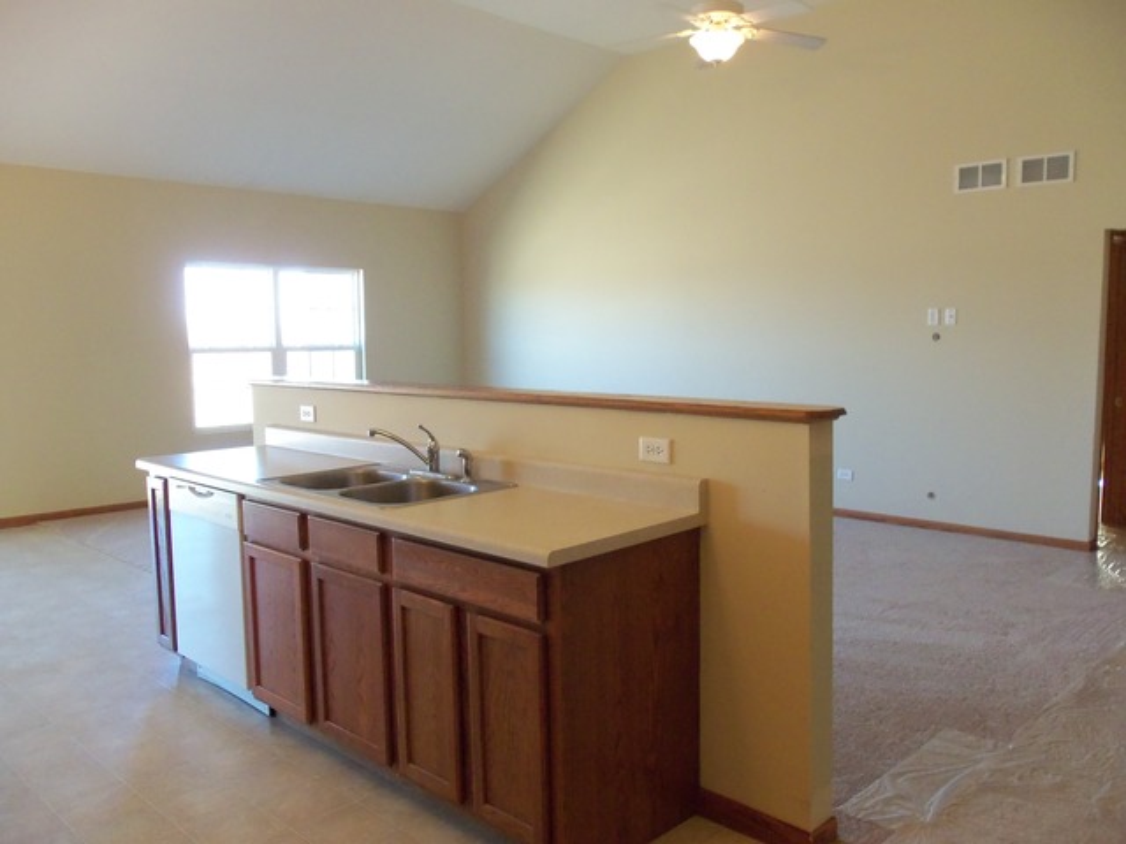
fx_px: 943
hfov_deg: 61.7
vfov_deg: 48.2
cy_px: 422
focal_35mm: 29
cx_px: 563
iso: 320
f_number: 3.4
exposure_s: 1/30
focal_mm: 5.2
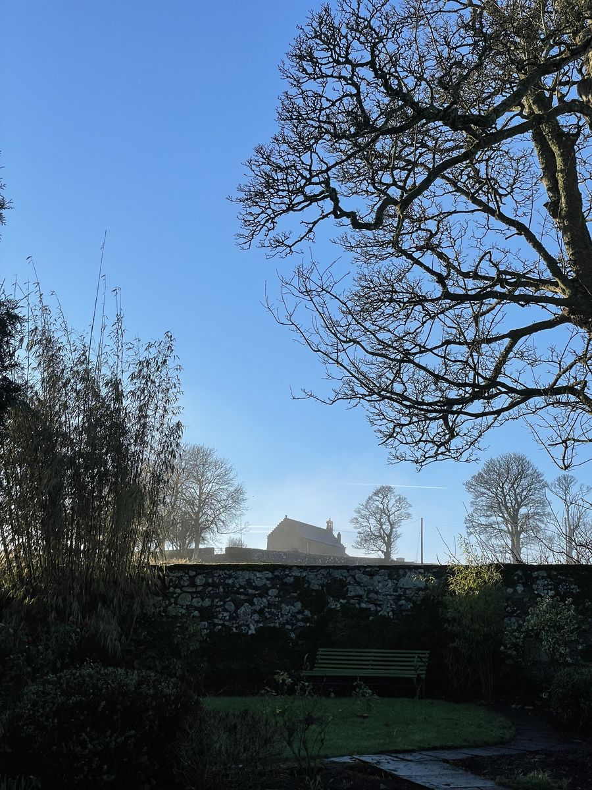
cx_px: 296
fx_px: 1186
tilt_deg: +14.8
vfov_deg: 36.8
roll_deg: -2.7
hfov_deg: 28.0
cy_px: 395
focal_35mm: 52
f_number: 2
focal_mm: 6
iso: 25
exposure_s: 1/1020
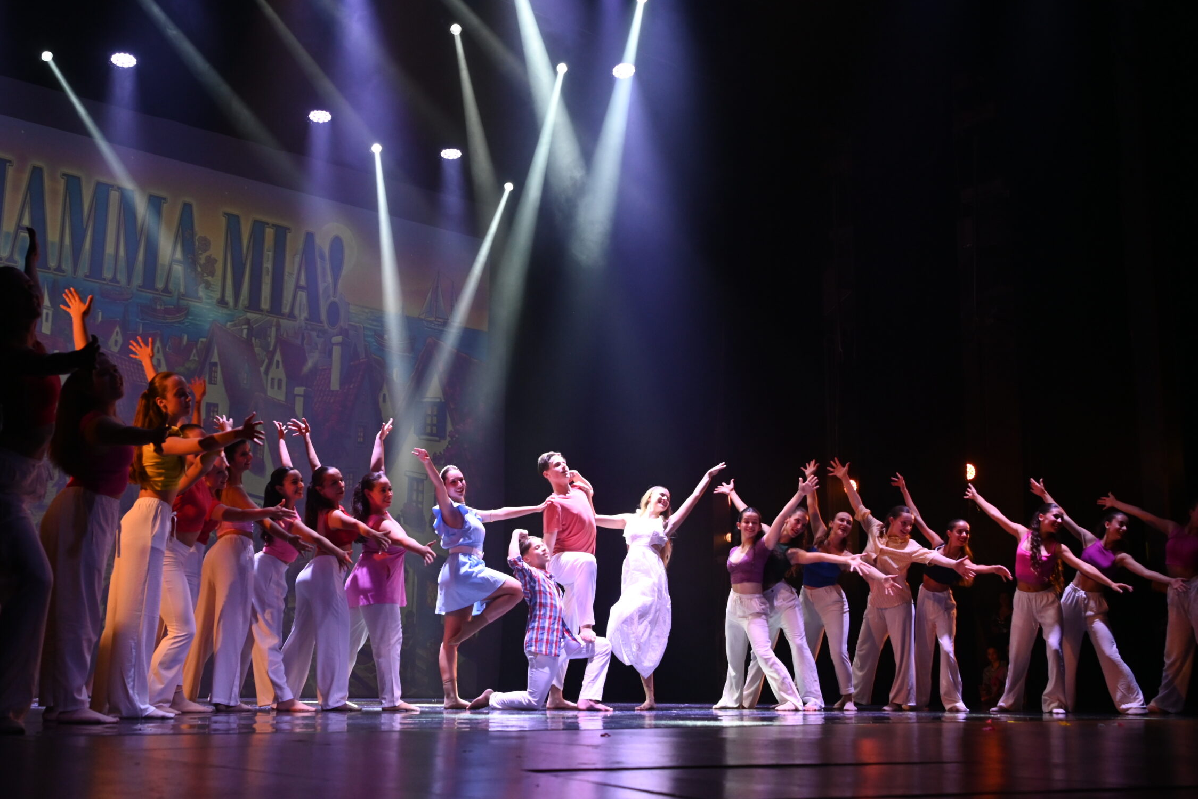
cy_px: 427
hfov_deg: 47.4
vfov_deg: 32.6
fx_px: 1364
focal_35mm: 41
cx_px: 596
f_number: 4.5
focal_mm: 24
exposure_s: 1/125
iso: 1000
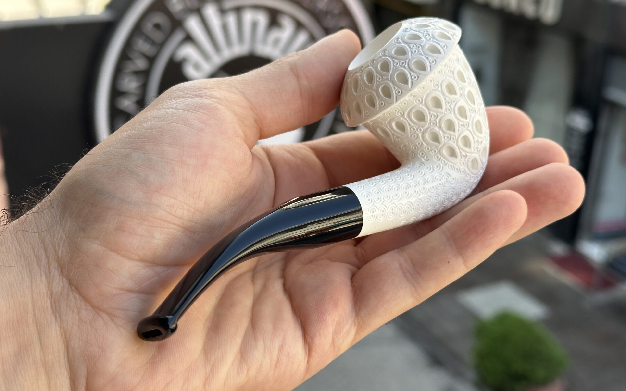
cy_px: 181
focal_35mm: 51
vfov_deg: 25.3
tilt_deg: -21.9
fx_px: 870
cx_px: 313
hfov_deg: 39.6
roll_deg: -2.3
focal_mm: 6.86
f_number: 1.78
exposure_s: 1/467
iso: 64
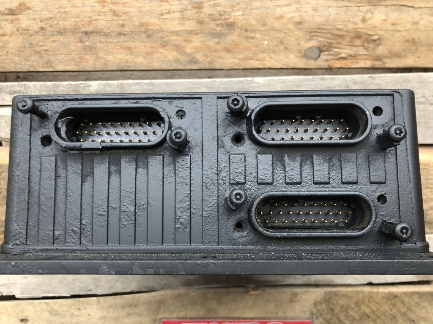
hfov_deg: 63.4
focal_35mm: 28
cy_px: 162
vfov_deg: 49.7
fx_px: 350
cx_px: 216
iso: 50
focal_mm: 4
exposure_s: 1/15
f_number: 1.8
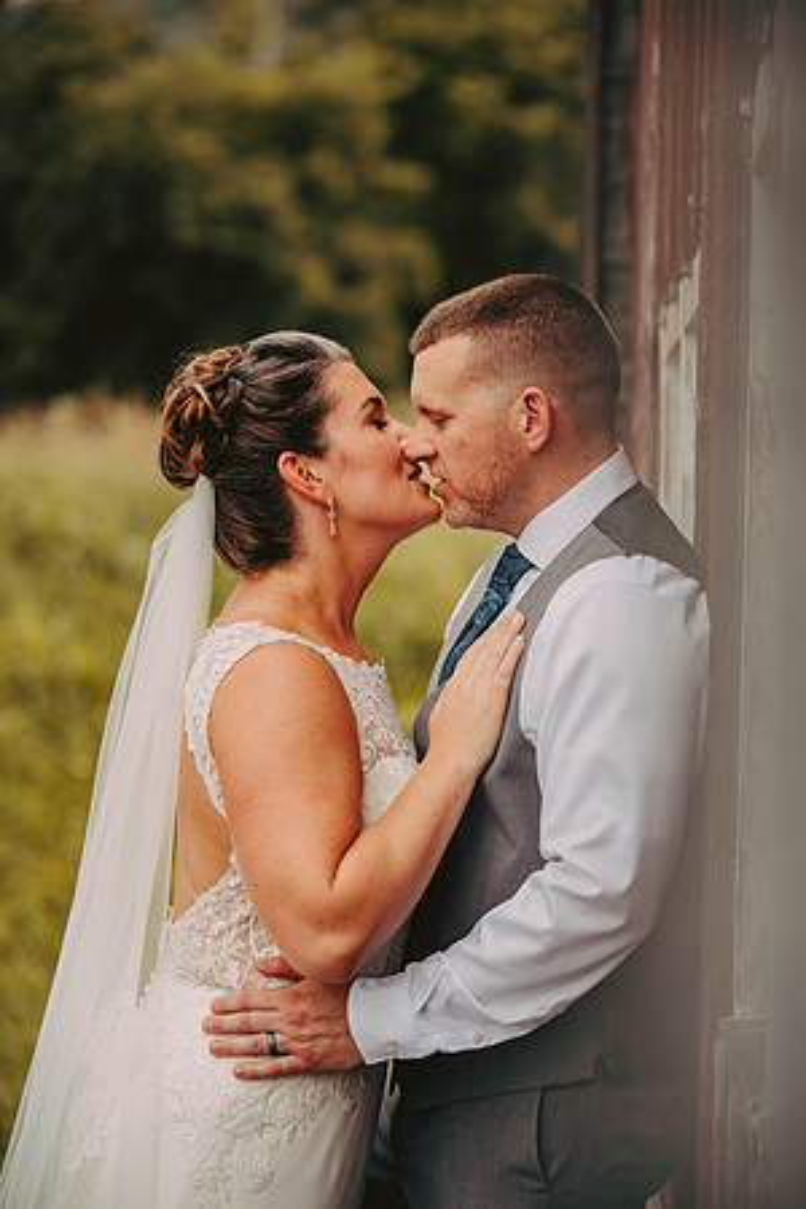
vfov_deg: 18.6
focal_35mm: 110
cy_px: 604
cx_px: 403
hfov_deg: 12.5
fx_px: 3694
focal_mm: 110
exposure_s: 1/320
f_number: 2.8
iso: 200
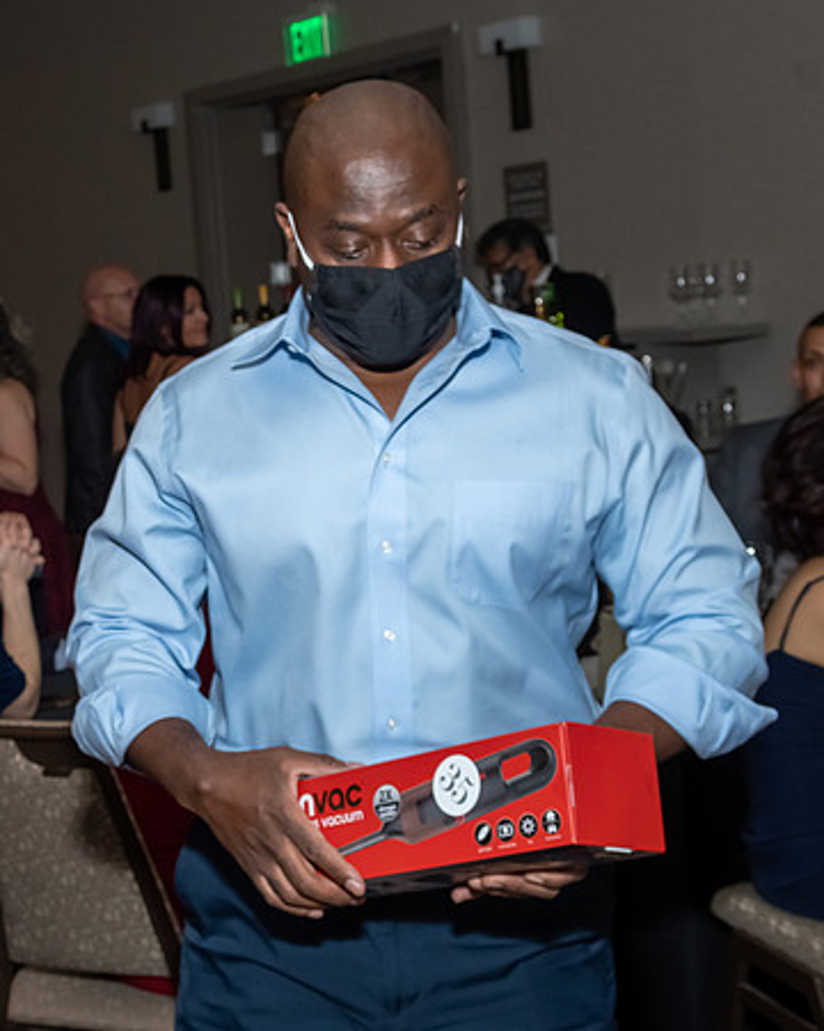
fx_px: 2060
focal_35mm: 68
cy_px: 525
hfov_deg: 21.8
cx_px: 6
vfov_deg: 28.1
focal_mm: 28
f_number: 6.3
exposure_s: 1/250
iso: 500
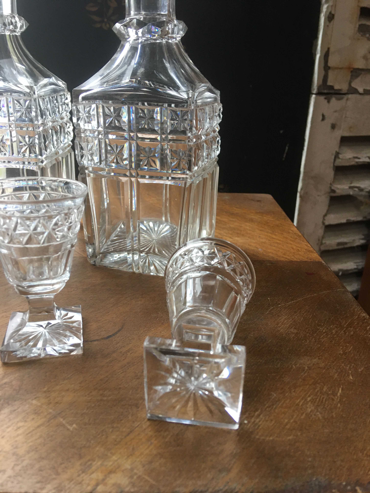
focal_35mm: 29
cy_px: 246
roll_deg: -2.2
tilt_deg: -20.7
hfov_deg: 48.2
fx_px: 413
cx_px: 185
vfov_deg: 61.7
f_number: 2.2
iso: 64
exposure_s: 1/17
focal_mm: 4.15
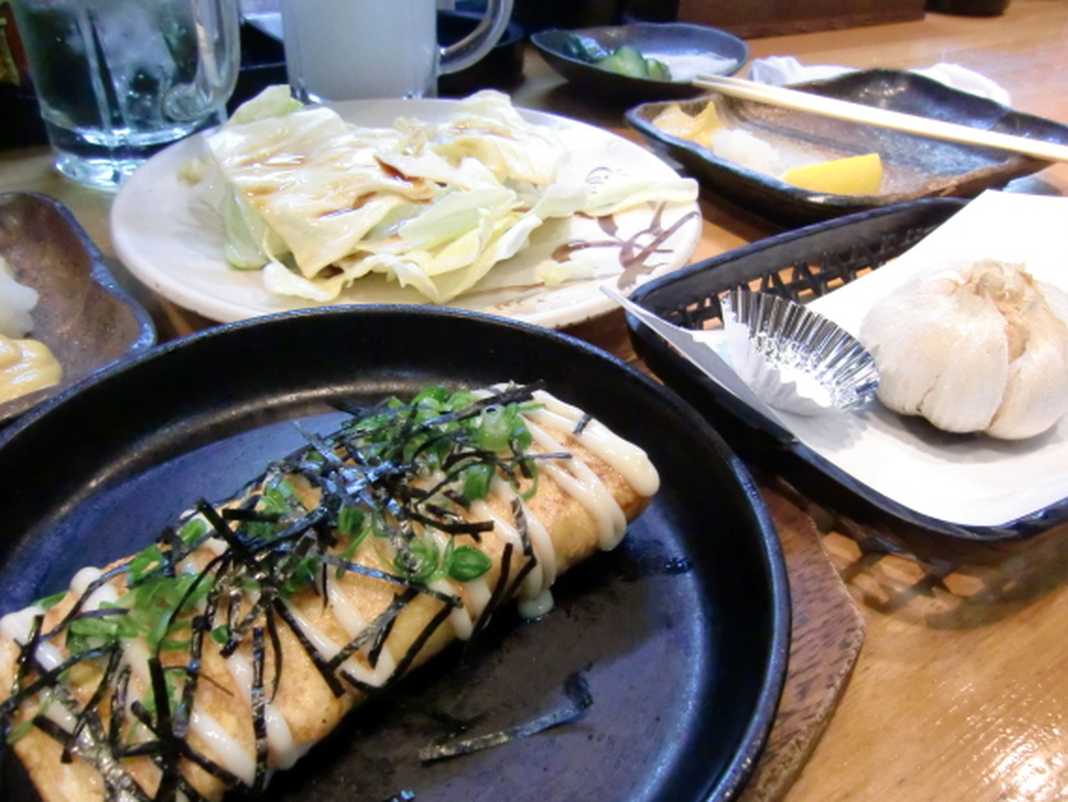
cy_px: 449
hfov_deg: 65.3
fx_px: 833
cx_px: 544
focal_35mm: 27
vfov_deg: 51.3
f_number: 3.2
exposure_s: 1/40
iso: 800
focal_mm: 4.3
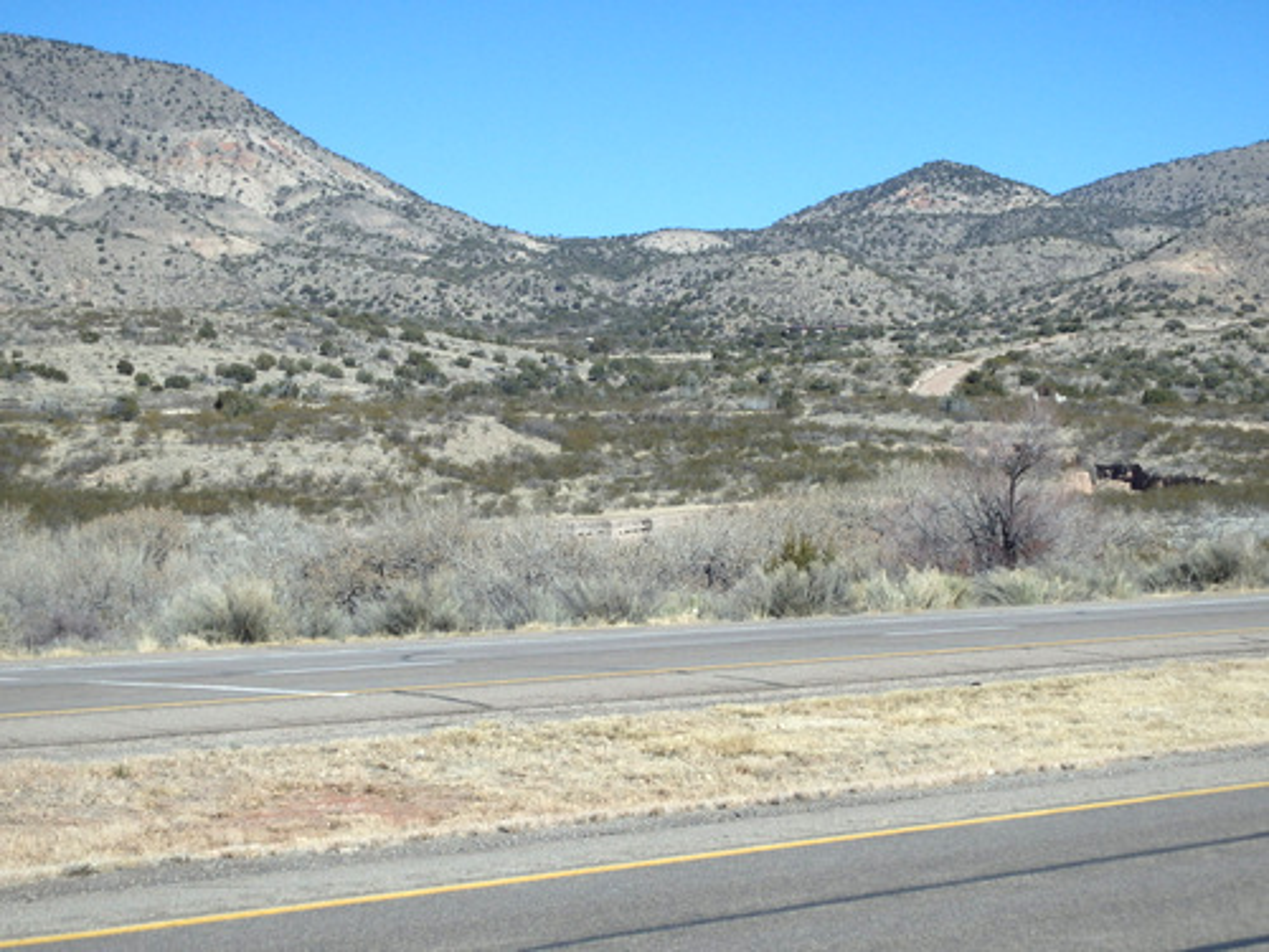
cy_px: 476
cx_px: 634
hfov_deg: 20.4
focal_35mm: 96
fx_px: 3519
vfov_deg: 15.4
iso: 160
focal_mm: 17.2
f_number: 14
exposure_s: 1/160
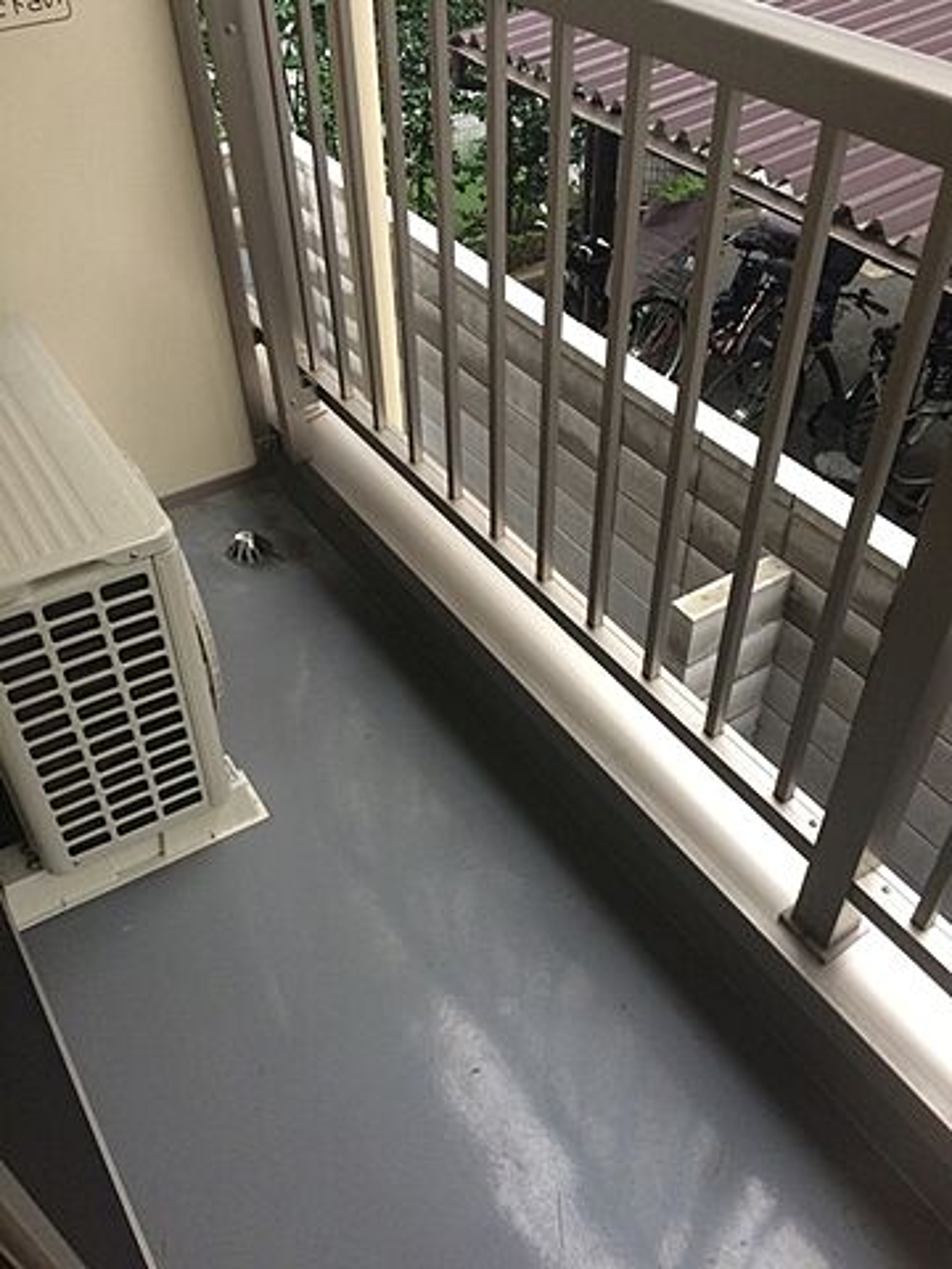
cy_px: 634
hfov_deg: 48.2
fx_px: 1063
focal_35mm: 29
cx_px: 476
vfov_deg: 61.7
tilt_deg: -44.1
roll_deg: +1.3
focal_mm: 4.15
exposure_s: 1/33
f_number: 2.2
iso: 125
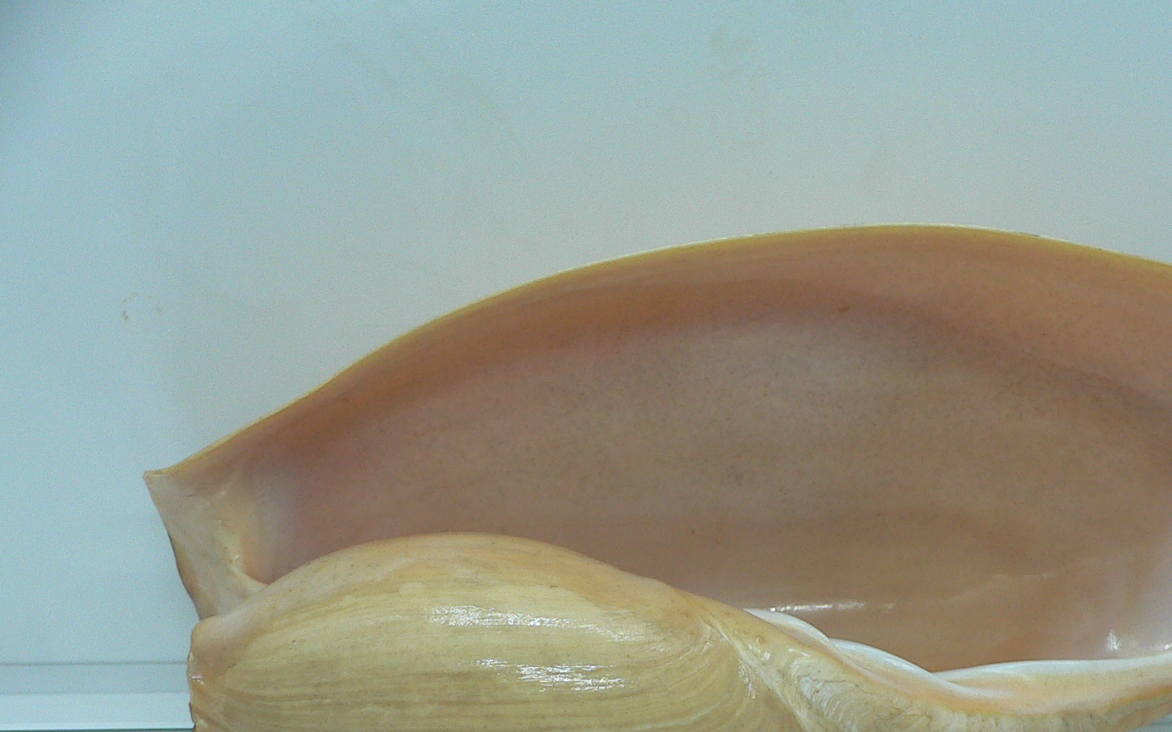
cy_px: 559
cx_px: 771
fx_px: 1597
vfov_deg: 25.5
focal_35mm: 50
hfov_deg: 39.9
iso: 100
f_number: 2.8
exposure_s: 1/60
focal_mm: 4.6
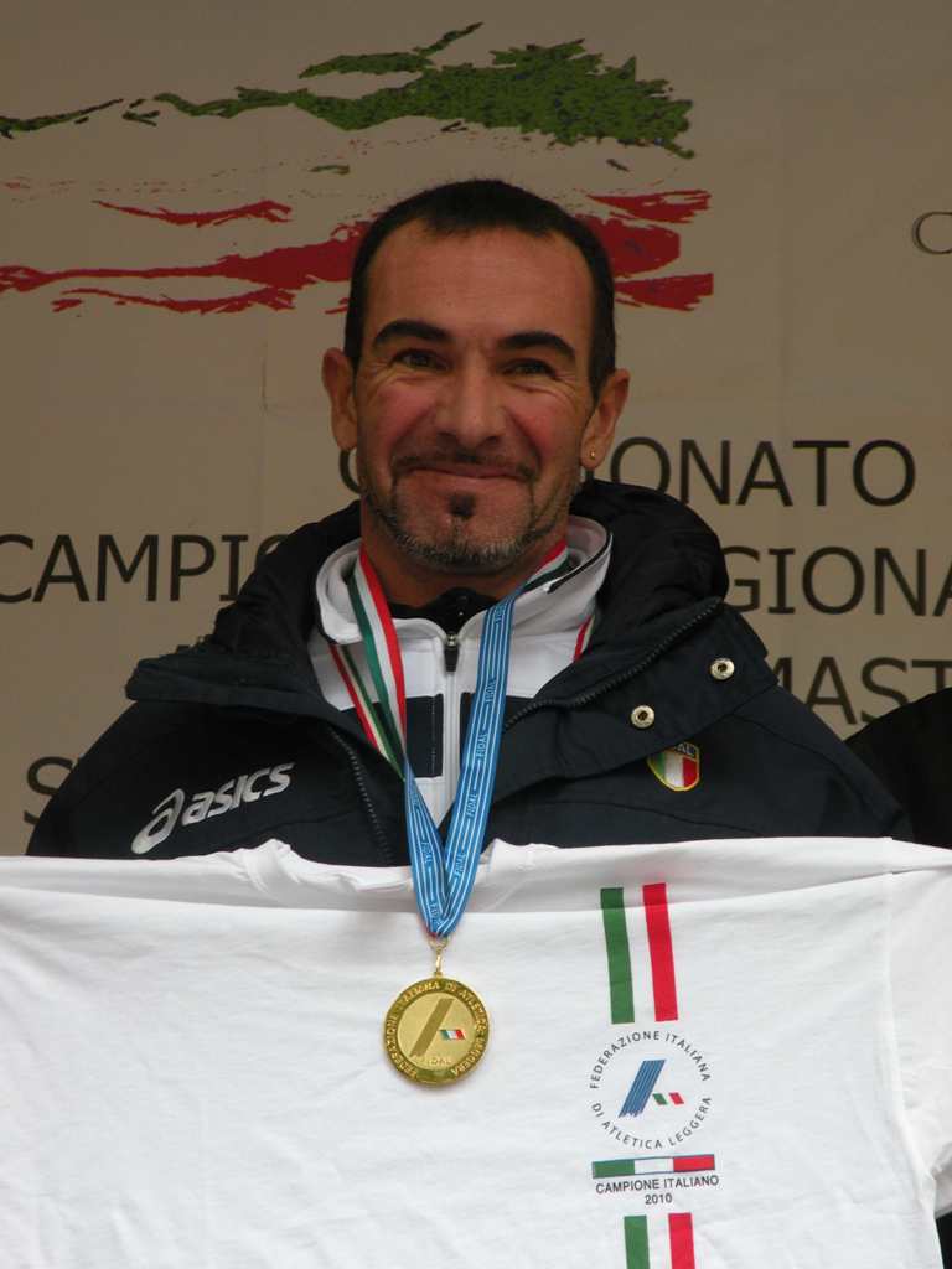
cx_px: 476
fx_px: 4730
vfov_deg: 15.3
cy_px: 634
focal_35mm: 129
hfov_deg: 11.5
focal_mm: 22.9
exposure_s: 1/60
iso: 116
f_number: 4.5
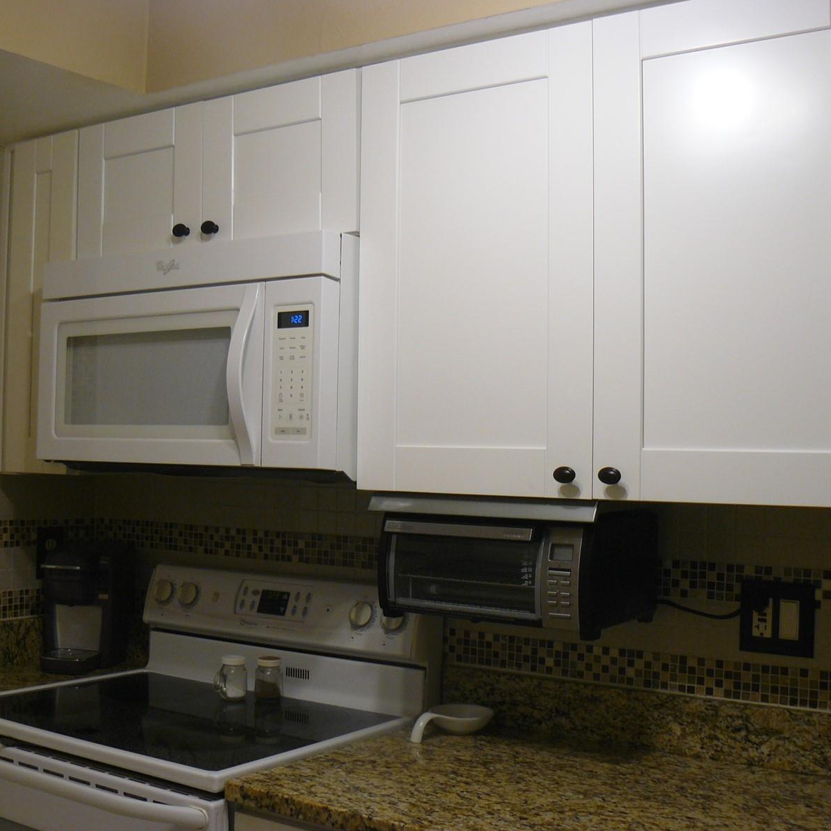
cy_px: 414
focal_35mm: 43
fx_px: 1168
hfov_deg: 39.1
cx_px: 357
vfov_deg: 39.2
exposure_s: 1/40
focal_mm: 6
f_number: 2.8
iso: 100
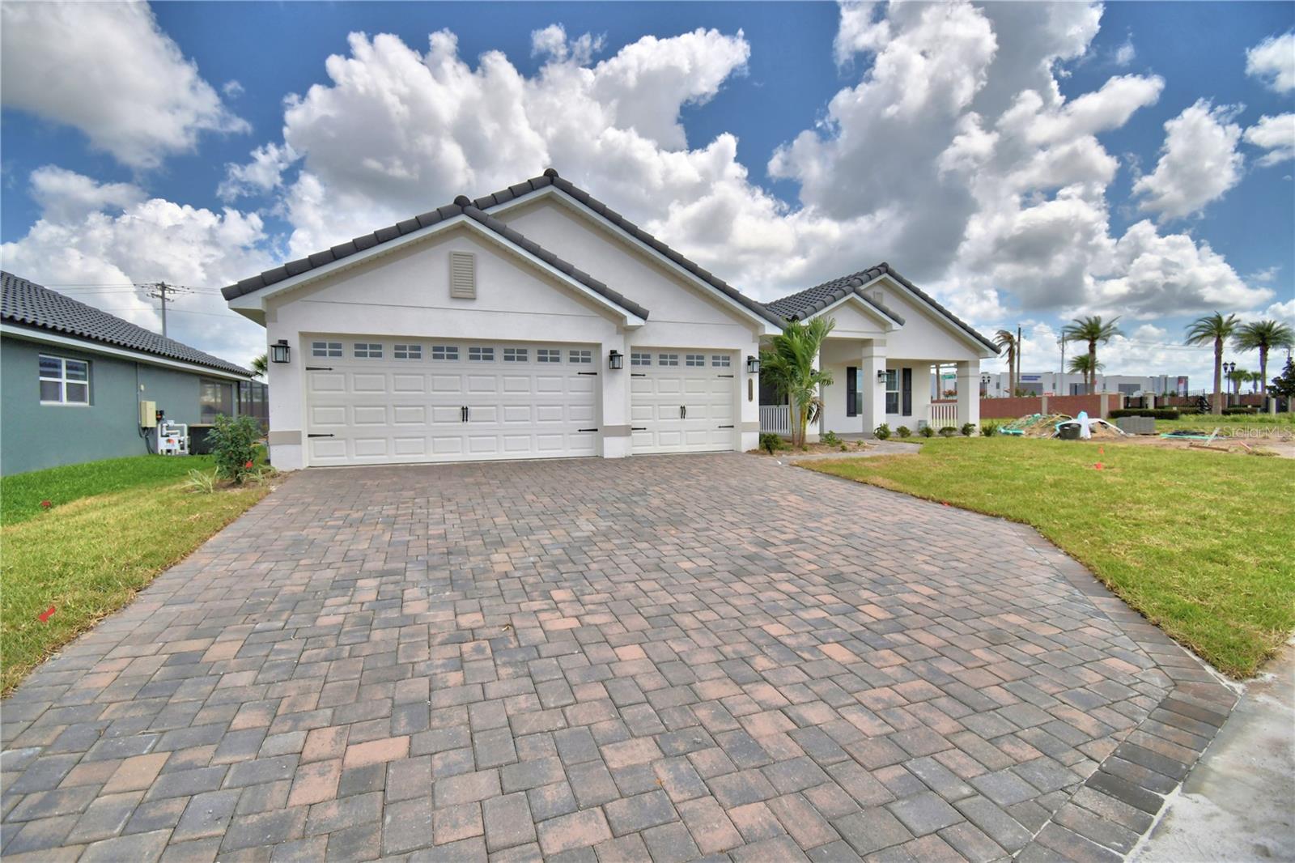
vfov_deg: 77.3
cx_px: 648
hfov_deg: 100.4
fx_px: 539
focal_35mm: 15
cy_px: 432
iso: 100
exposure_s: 1/1600
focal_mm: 10
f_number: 4.5
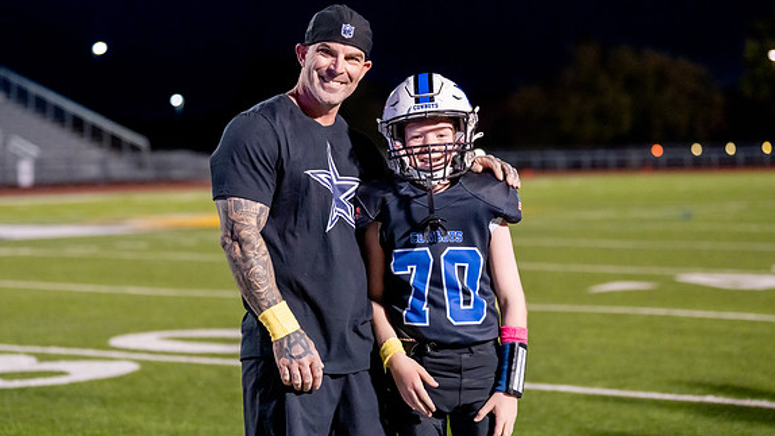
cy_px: 196
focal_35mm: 105
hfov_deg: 20.4
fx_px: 2158
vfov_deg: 11.5
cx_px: 364
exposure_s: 1/1000
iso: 2500
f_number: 2.8
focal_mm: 88
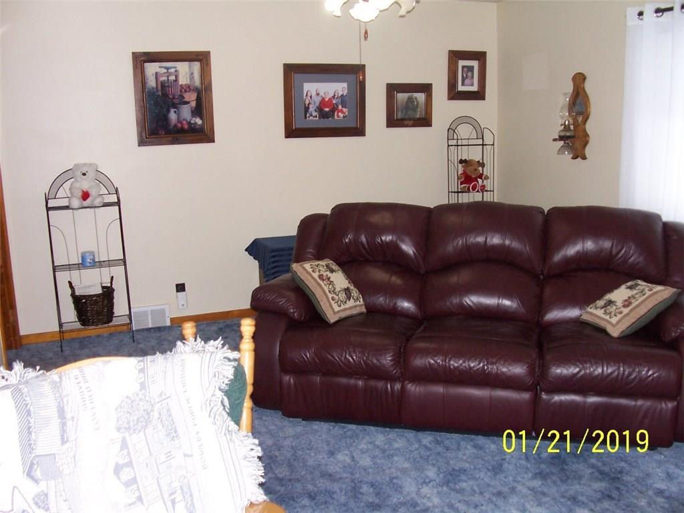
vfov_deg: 40.7
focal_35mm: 35
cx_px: 342
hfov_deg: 52.6
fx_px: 692
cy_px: 256
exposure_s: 1/60
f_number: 2.8
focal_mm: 6
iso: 140
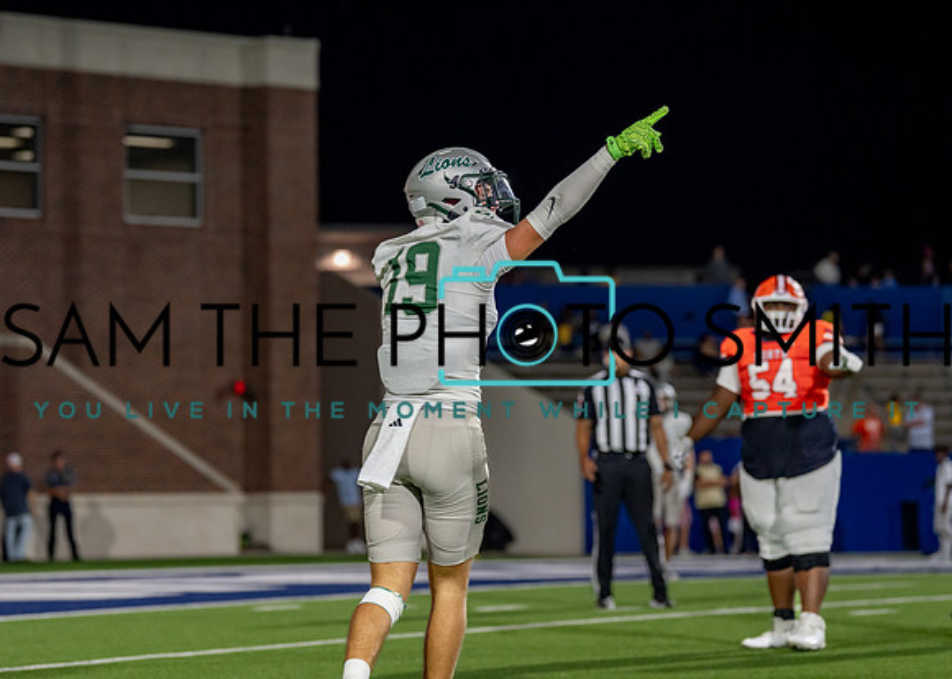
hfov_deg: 15.7
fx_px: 3449
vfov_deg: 11.2
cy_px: 302
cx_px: 421
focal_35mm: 128
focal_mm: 109
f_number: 2.8
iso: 2000
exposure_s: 1/1250
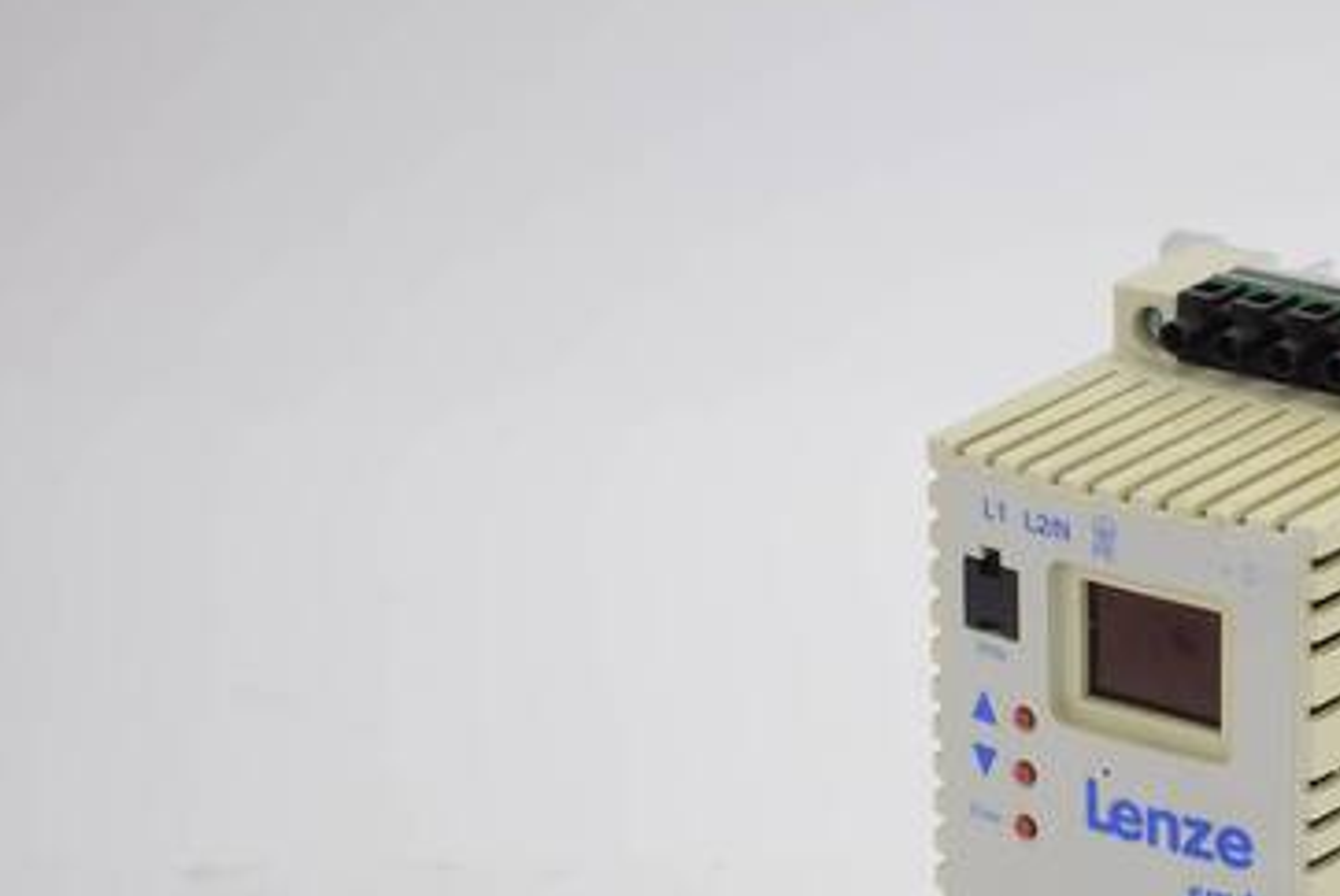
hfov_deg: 16.0
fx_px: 4694
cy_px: 824
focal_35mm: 126
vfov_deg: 10.8
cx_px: 1266
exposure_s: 1/60
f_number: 4.8
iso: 160
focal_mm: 38
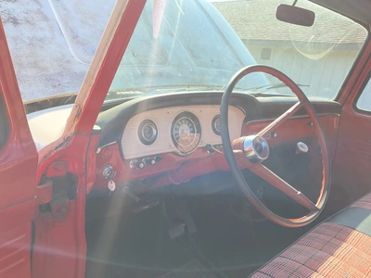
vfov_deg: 48.2
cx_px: 186
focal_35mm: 29
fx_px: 311
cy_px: 139
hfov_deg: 61.7
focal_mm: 3
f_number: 1.8
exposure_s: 1/529
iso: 25
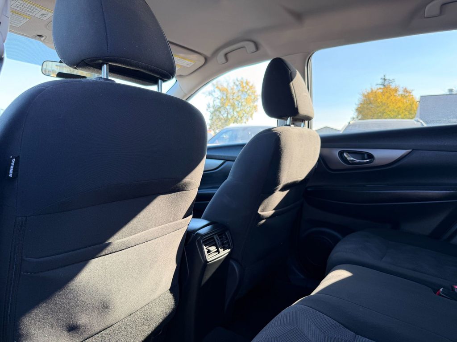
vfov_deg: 56.8
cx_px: 228
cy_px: 171
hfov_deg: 71.6
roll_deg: +0.0
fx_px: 317
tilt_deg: -3.7
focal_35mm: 24
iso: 50
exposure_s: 1/128
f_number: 1.78
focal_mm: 6.76
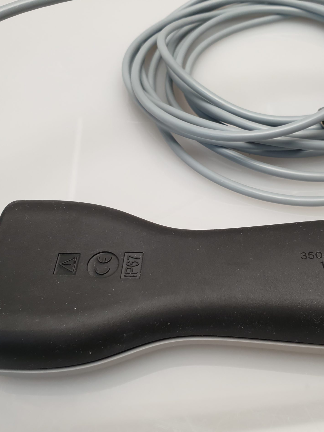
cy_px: 217
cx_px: 204
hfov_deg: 40.4
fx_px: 437
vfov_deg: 52.6
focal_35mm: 35
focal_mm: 4.3
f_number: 2.4
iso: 64
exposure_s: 1/50
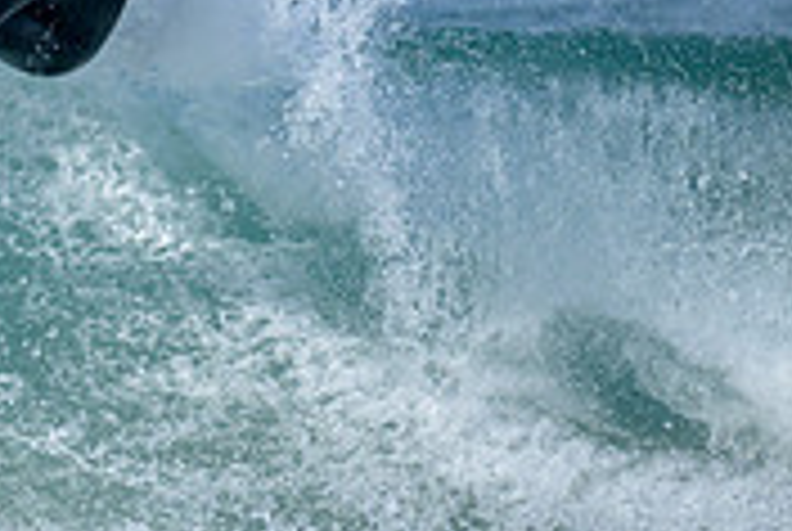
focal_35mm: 2632
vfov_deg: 0.5
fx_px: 58001
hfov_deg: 0.8
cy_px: 178
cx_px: -374
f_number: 6.3
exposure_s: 1/2500
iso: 500
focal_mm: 800
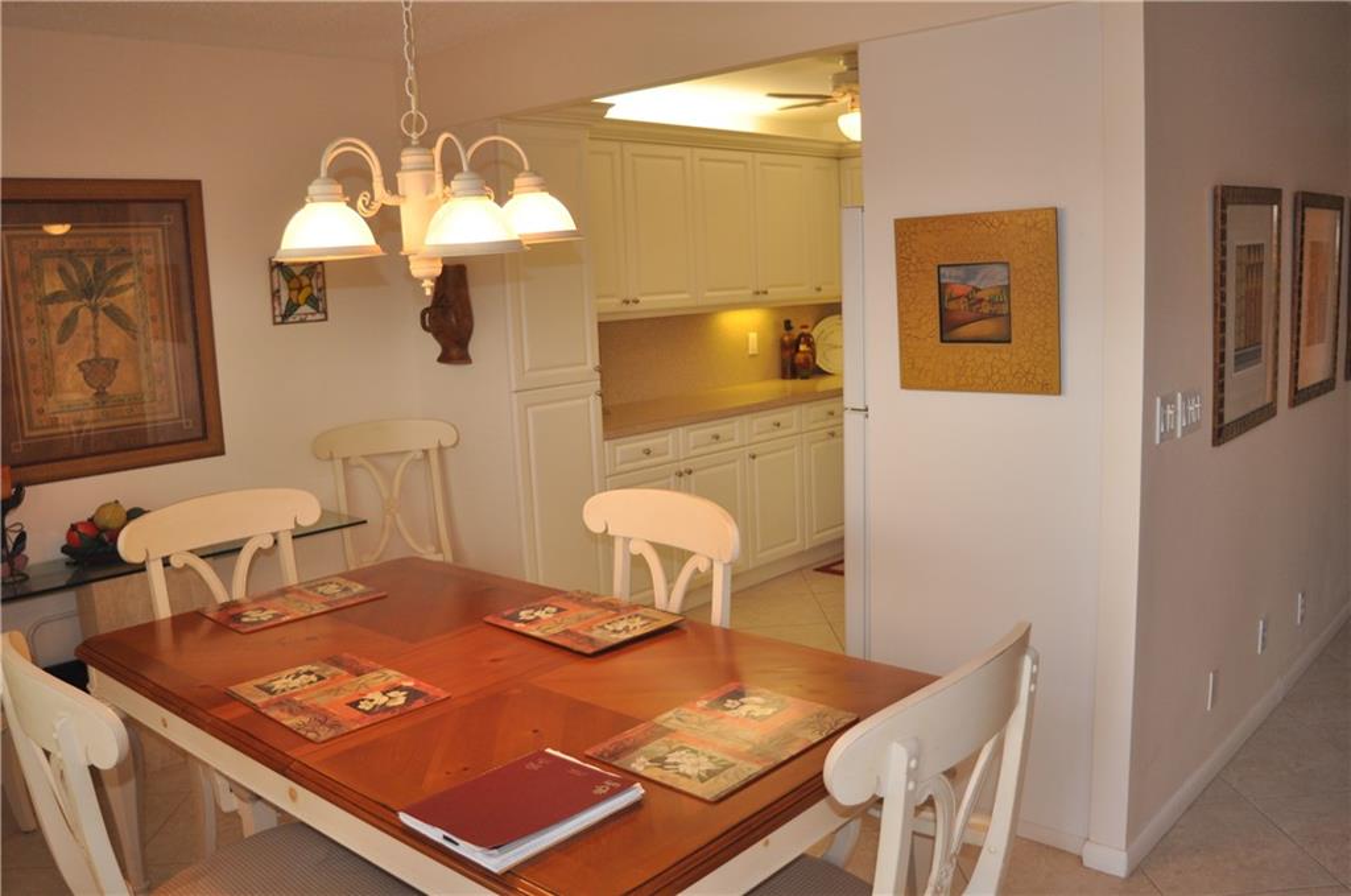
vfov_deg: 43.5
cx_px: 676
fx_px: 1124
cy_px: 448
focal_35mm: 30
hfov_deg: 62.0
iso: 500
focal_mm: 20
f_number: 3.5
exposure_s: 1/125
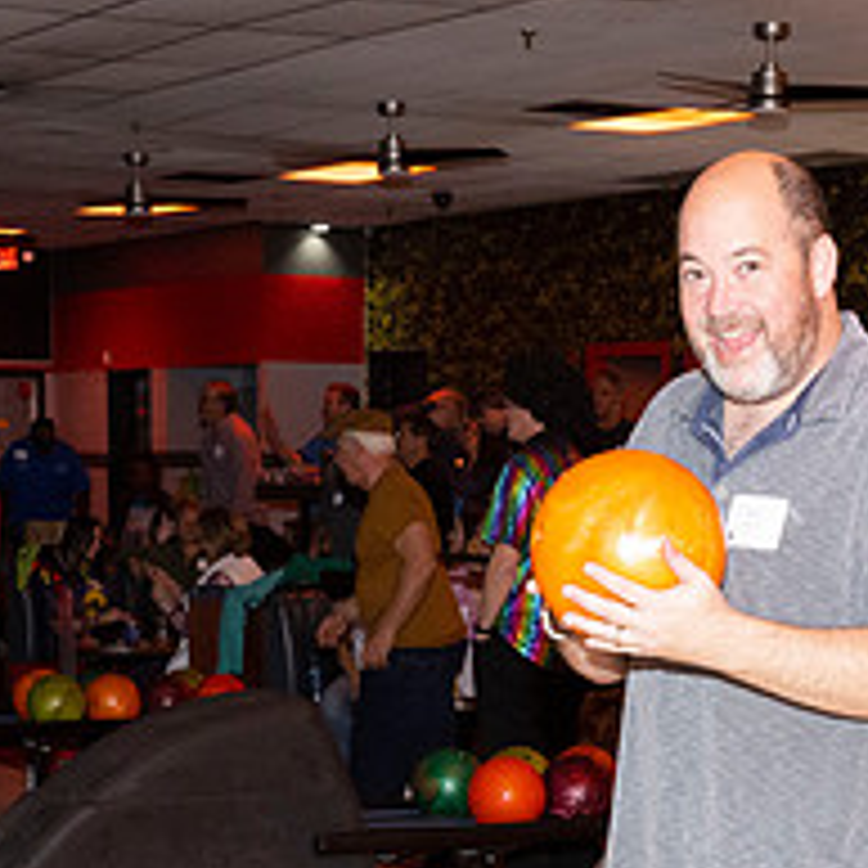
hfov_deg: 17.1
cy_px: 926
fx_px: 2865
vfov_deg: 16.7
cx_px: 648
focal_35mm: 101
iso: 2000
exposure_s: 1/100
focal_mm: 34
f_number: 5.6
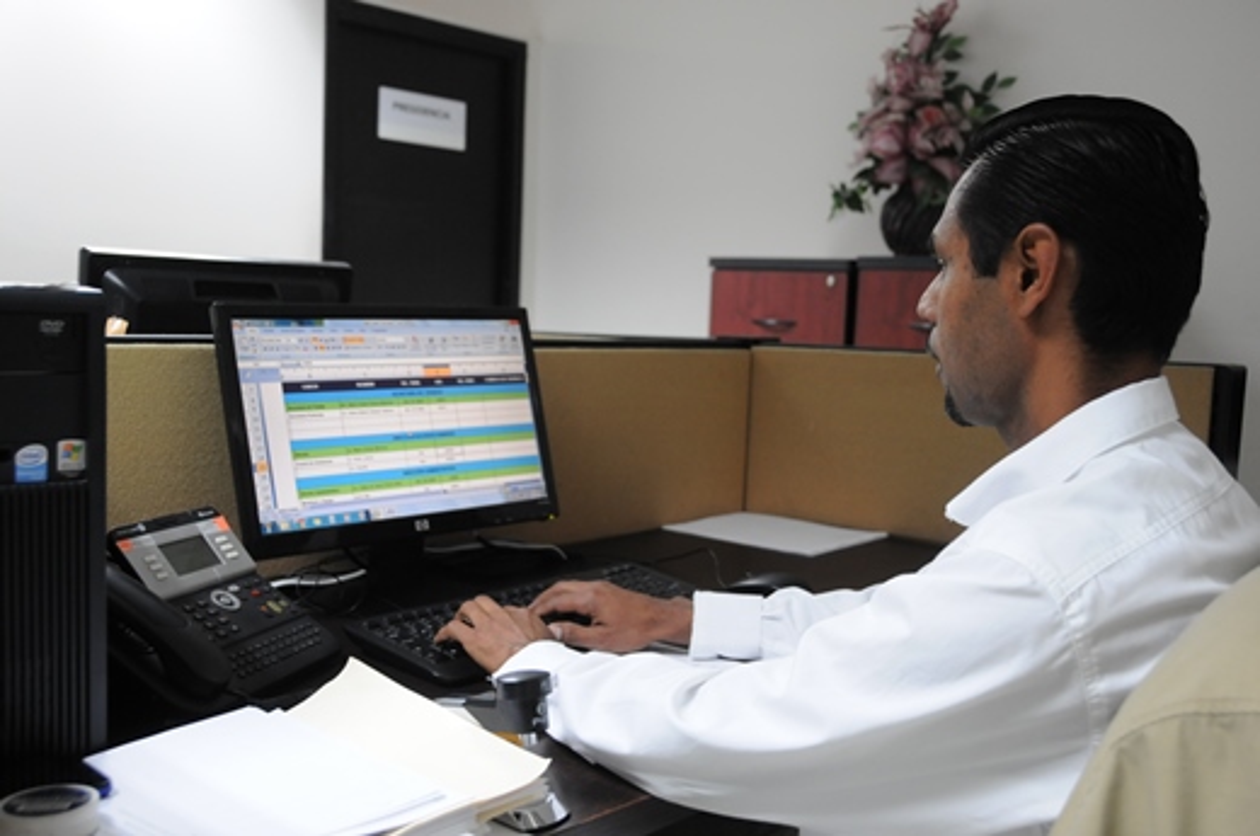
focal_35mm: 36
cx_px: 630
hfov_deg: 53.2
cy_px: 418
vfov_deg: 36.8
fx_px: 1258
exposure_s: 1/30
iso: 800
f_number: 3.8
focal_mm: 24
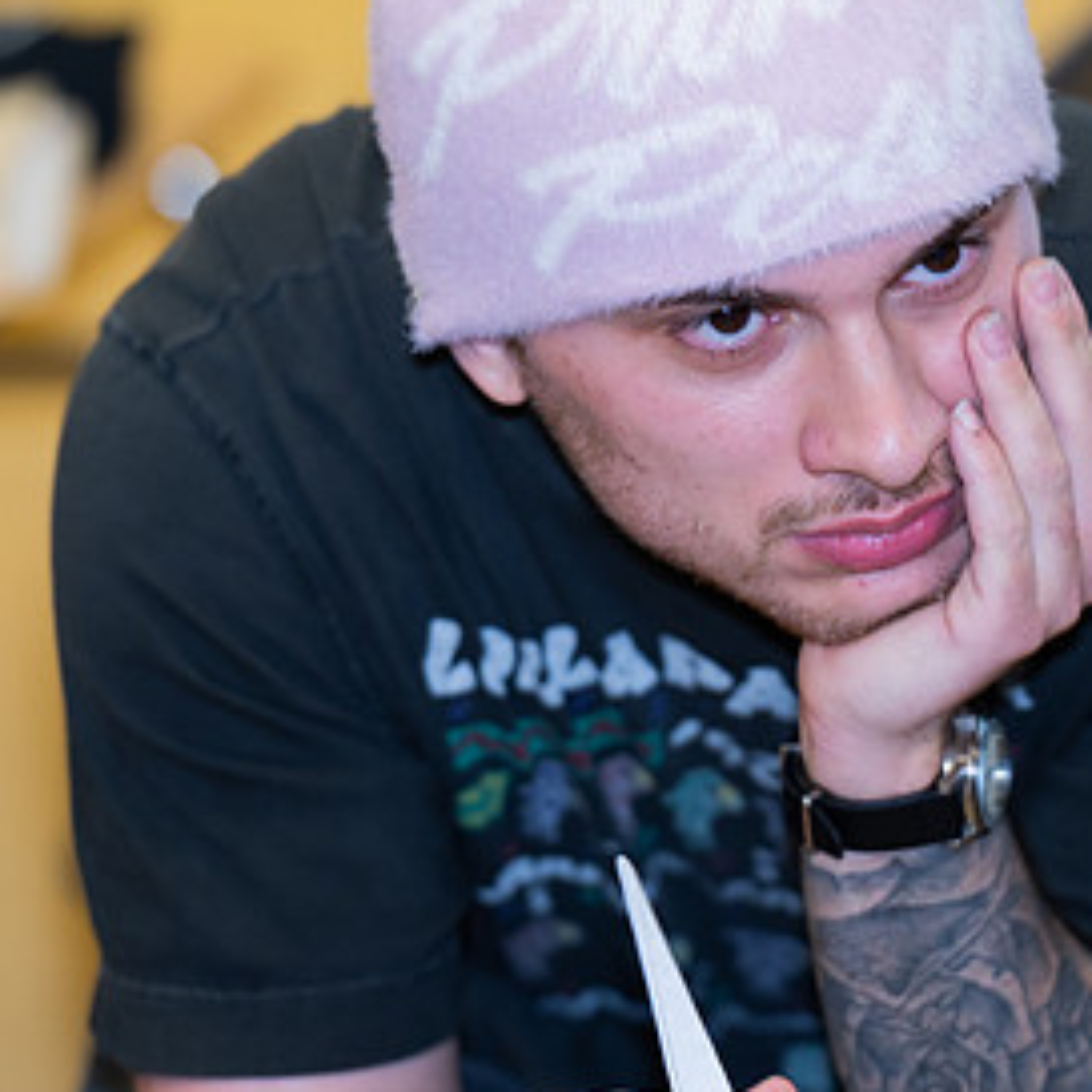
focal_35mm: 363
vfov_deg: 4.8
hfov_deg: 4.8
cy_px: 432
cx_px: 646
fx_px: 12956
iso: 640
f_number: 2.8
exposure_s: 1/125
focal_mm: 200
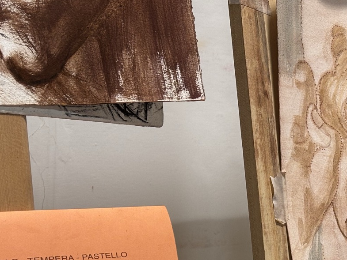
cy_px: 220
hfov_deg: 18.1
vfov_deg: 13.9
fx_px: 1063
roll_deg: -2.0
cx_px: 338
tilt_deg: -5.8
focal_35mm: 106
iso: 64
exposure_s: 1/50
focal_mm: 5.96
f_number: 1.6
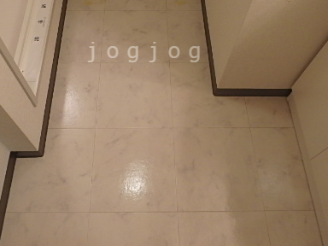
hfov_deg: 52.5
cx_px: 146
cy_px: 52
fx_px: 332
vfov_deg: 39.2
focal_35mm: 35
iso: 200
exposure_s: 1/30
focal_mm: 3.7
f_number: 3.5
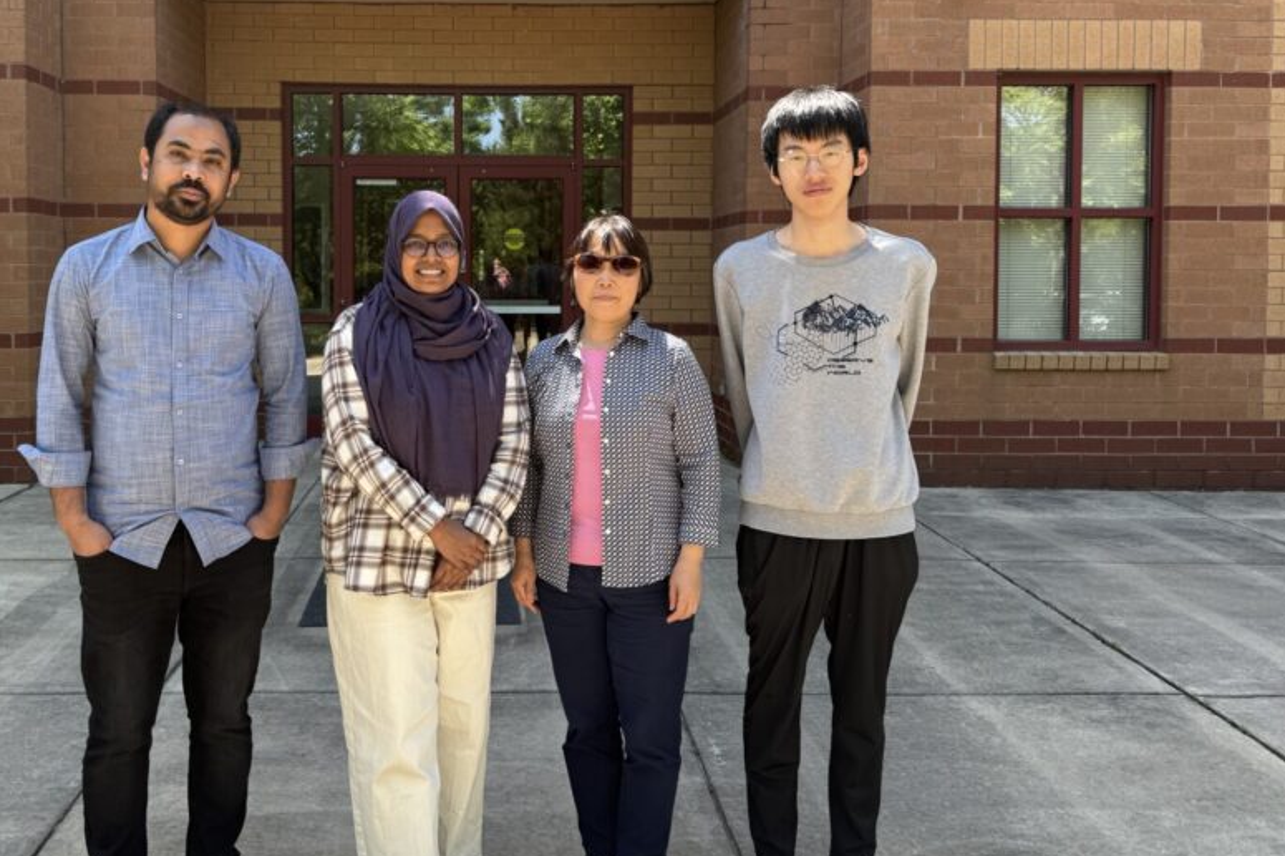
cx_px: 501
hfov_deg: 56.7
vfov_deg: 39.6
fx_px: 1177
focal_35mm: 33
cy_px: 309
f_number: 1.78
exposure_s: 1/517
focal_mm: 6.76
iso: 80
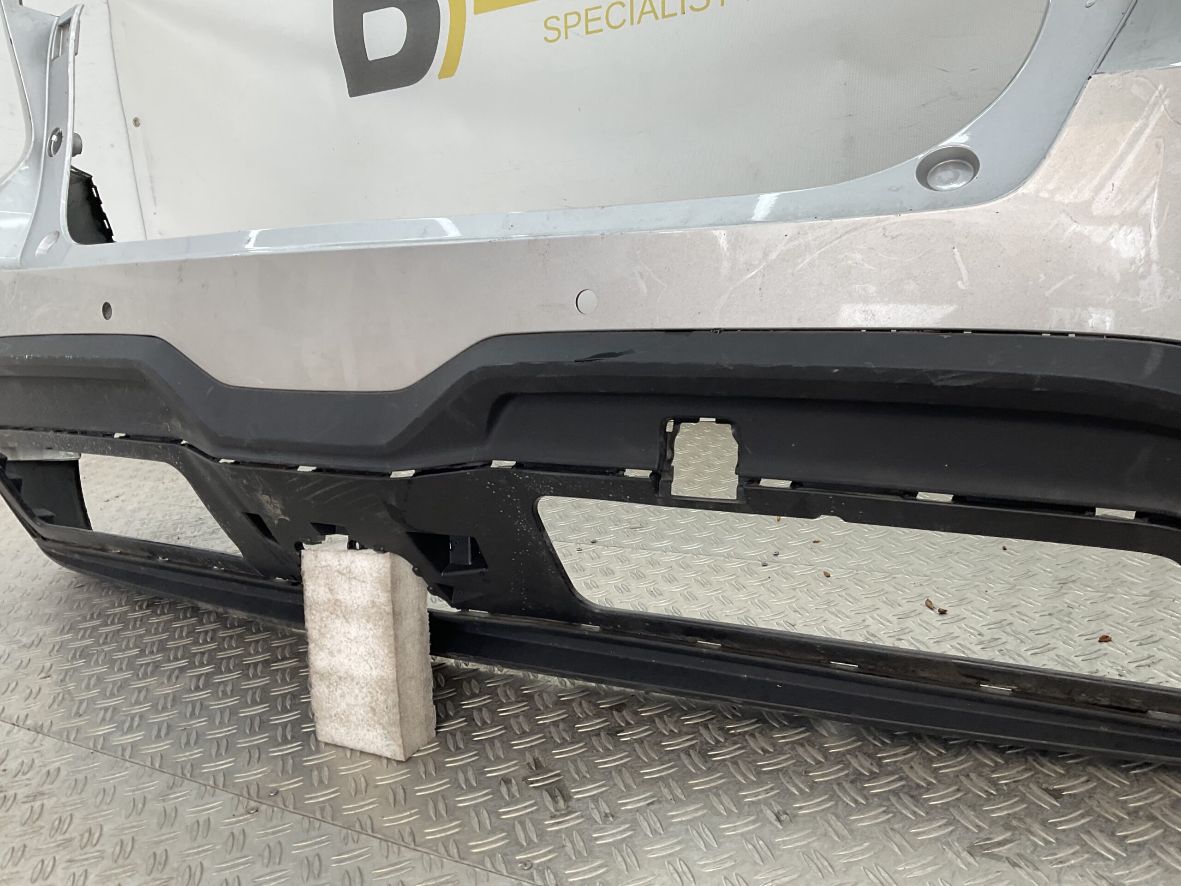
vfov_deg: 48.2
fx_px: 989
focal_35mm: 29
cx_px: 590
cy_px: 443
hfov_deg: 61.7
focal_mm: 3
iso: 16
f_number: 1.8
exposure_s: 1/107
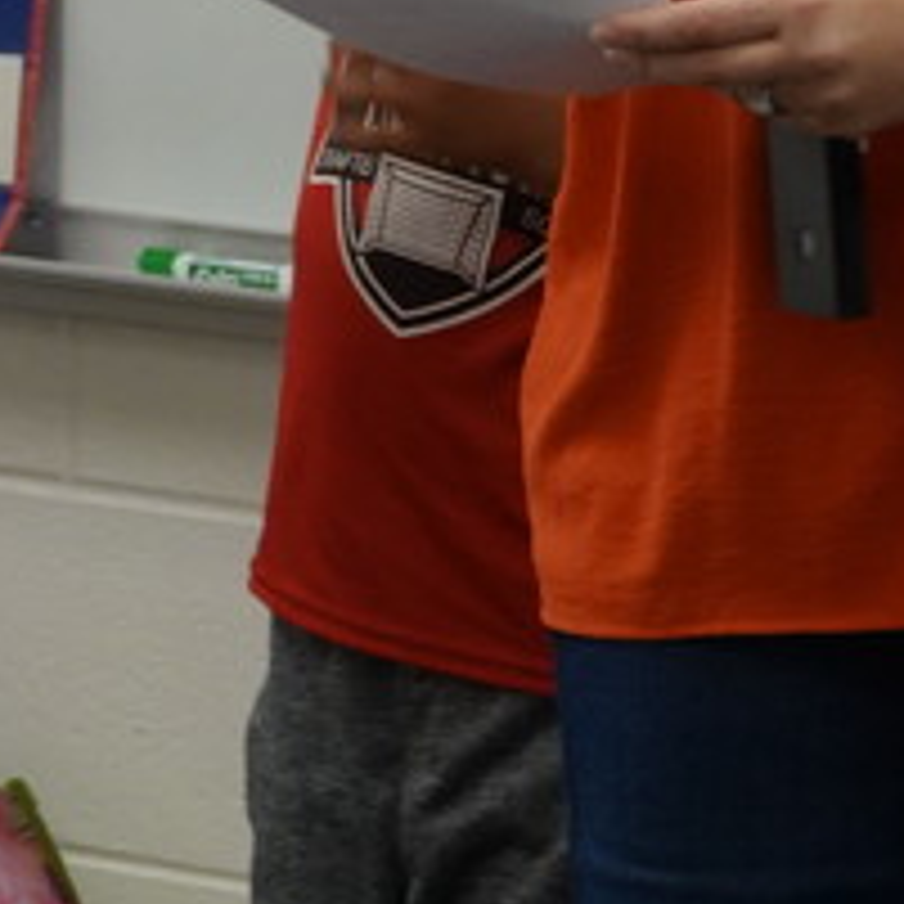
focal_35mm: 381
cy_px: -465
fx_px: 11257
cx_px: -126
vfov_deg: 4.6
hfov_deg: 4.6
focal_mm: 32.39
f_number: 3.5
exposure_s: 1/100
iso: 640
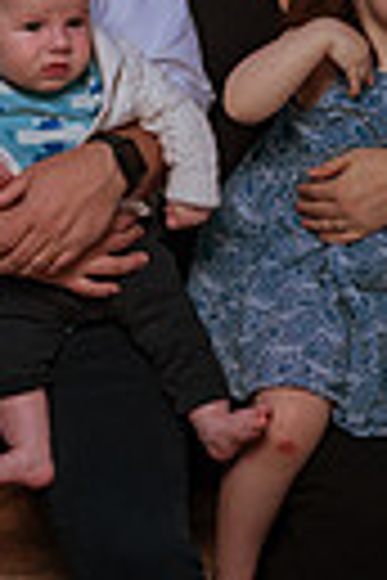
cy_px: 297
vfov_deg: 16.8
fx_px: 1967
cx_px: 189
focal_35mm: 122
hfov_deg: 11.2
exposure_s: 1/8000
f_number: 2
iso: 50
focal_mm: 35
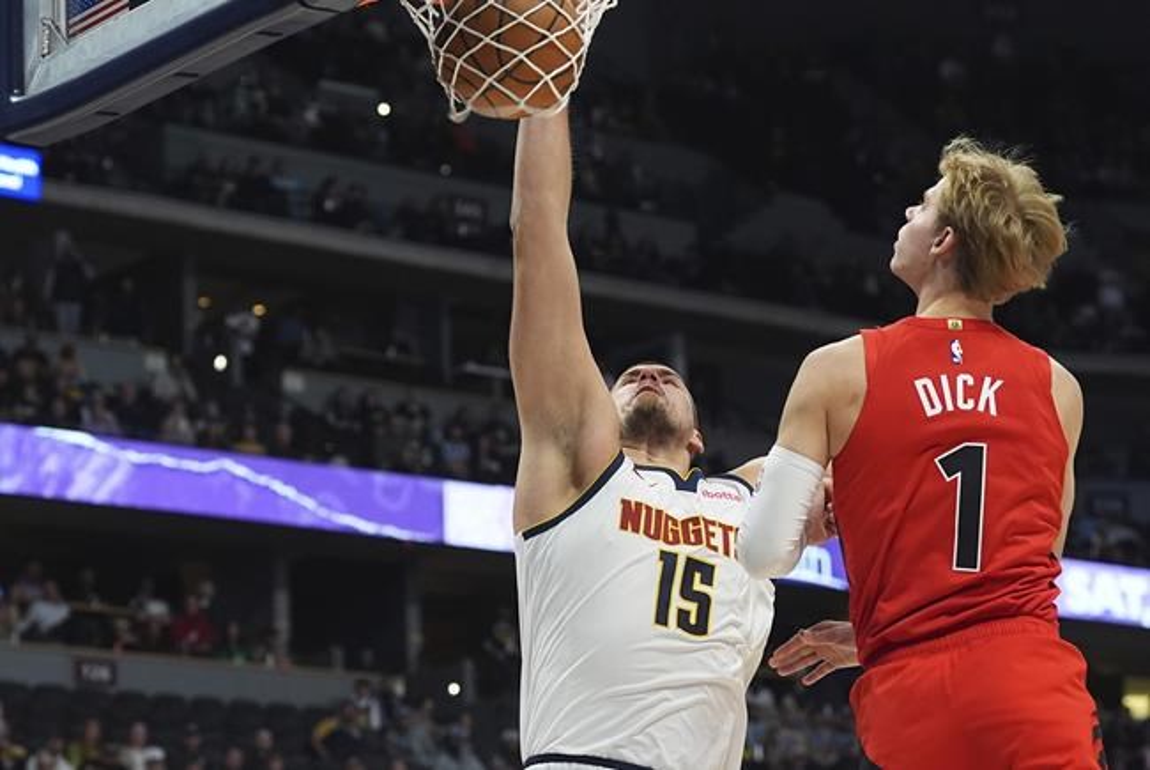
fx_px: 3646
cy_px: 385
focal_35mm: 114
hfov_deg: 17.9
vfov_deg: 12.1
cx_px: 575
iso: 4000
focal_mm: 76
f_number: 3.5
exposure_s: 1/1600
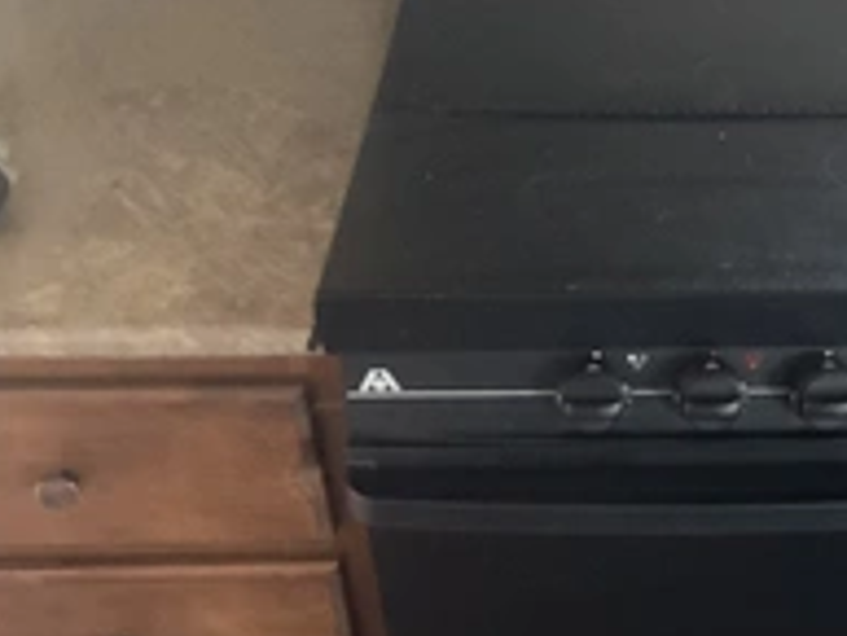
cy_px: 373
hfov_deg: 30.9
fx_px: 1469
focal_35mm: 60
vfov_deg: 24.4
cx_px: 746
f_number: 1.8
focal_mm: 3
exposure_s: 1/34
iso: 320
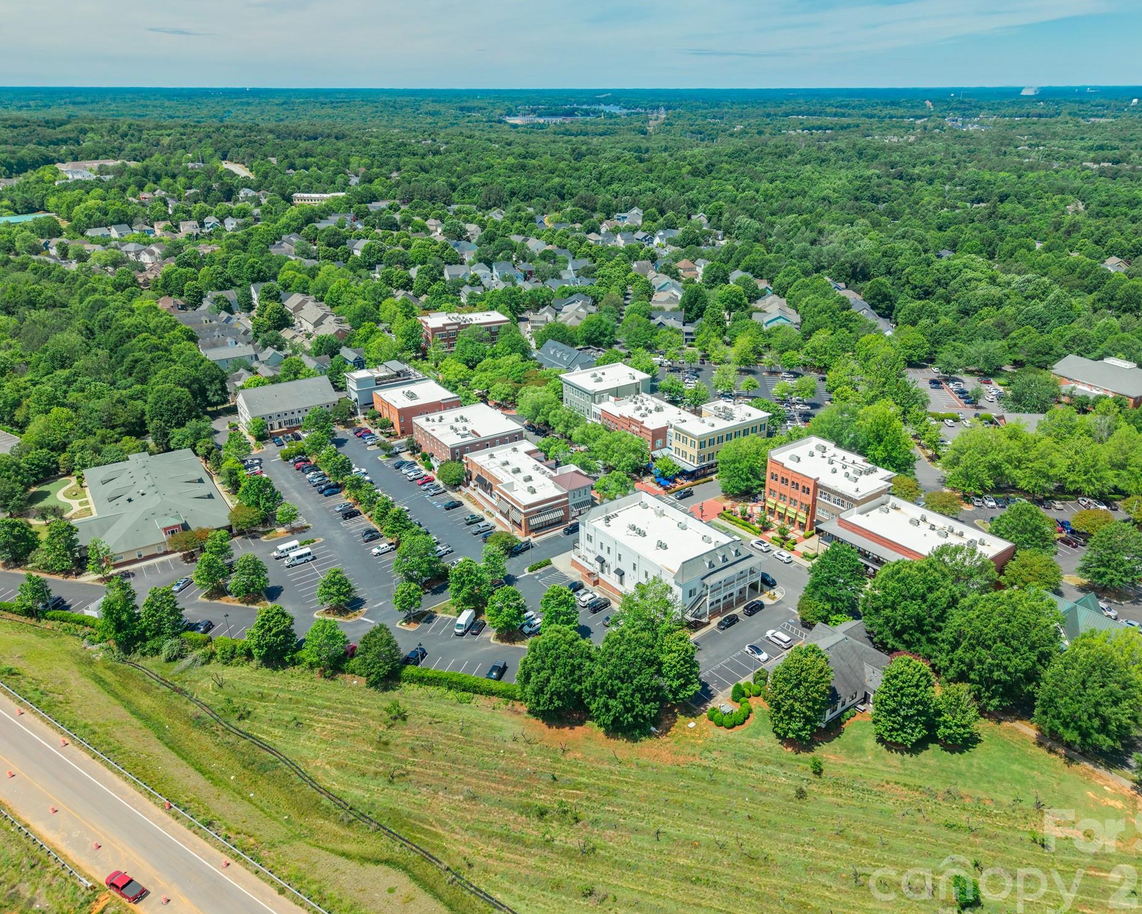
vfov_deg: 54.9
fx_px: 879
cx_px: 608
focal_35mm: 26
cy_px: 455
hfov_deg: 66.0
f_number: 1.8
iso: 160
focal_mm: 8.67
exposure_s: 1/160
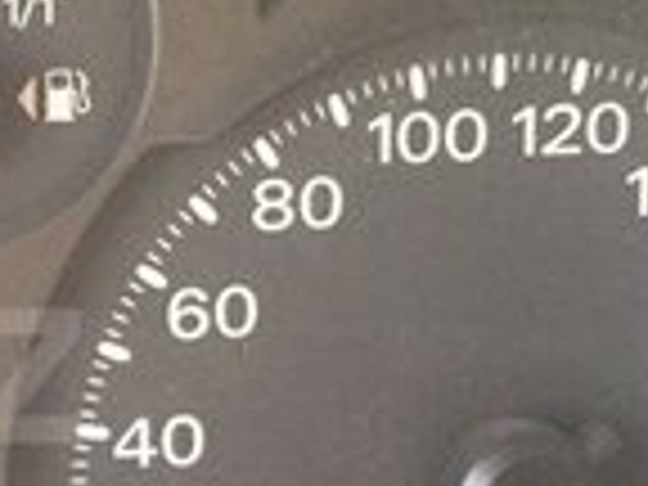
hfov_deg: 13.8
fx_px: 2490
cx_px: -378
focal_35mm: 133
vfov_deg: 11.1
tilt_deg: -32.2
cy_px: 376
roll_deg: -2.3
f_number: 2.2
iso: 160
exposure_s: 1/33
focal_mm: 4.15
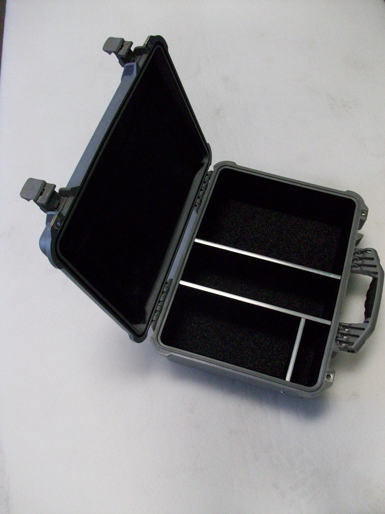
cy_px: 257
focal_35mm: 34
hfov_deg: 41.8
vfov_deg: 54.0
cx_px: 192
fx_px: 504
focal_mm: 5.7
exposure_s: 1/128
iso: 220
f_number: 2.8
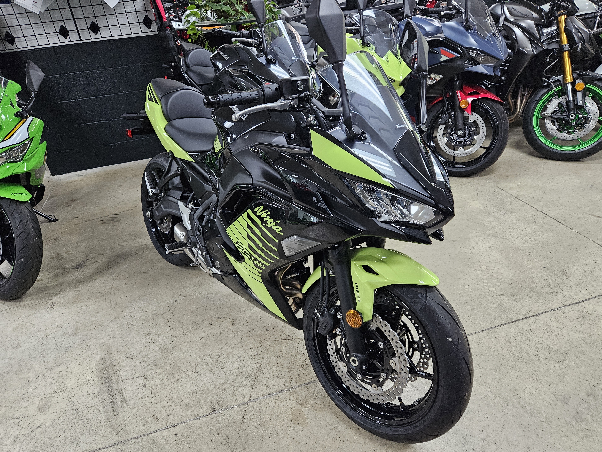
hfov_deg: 71.6
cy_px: 229
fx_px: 417
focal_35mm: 24
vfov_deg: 56.8
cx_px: 307
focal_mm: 5.4
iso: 800
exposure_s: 1/120
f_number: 1.8
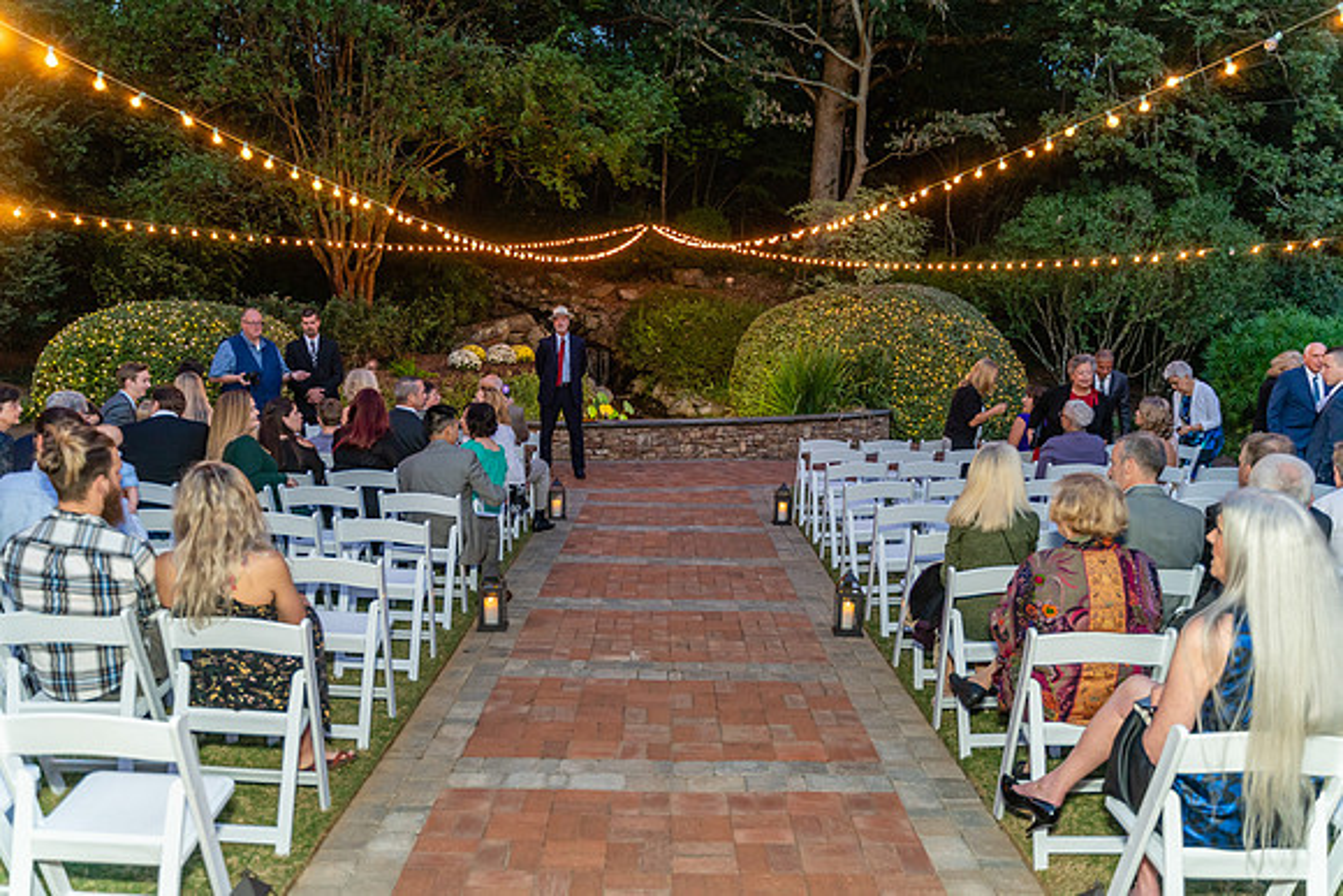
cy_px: 448
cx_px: 672
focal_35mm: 29
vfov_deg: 44.6
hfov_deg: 63.2
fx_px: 1092
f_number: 2.8
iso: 1000
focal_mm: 28
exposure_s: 1/60
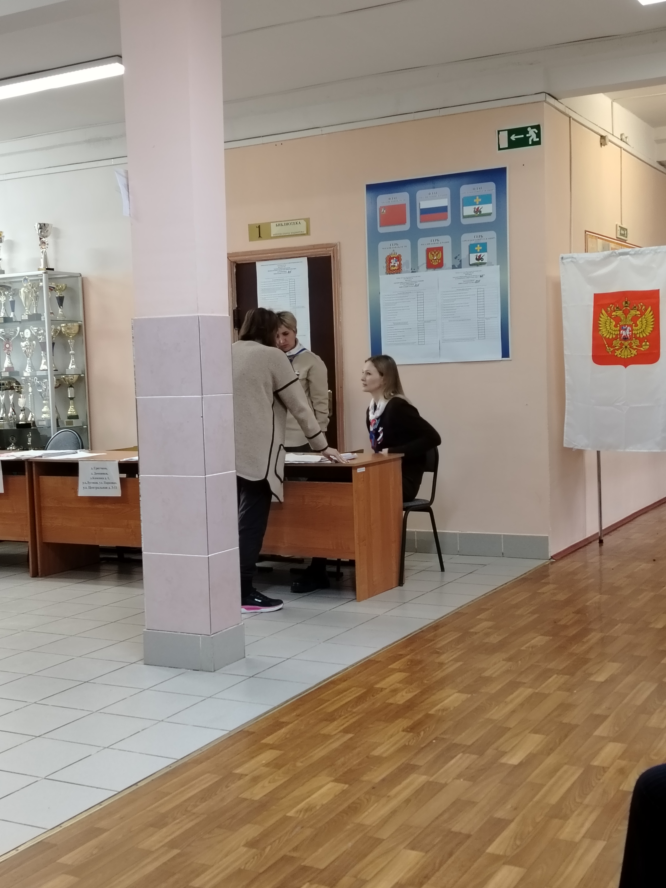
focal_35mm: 45
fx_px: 1154
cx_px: 333
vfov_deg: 42.1
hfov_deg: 32.2
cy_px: 444
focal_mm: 5.25
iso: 697
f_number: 1.75
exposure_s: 1/50
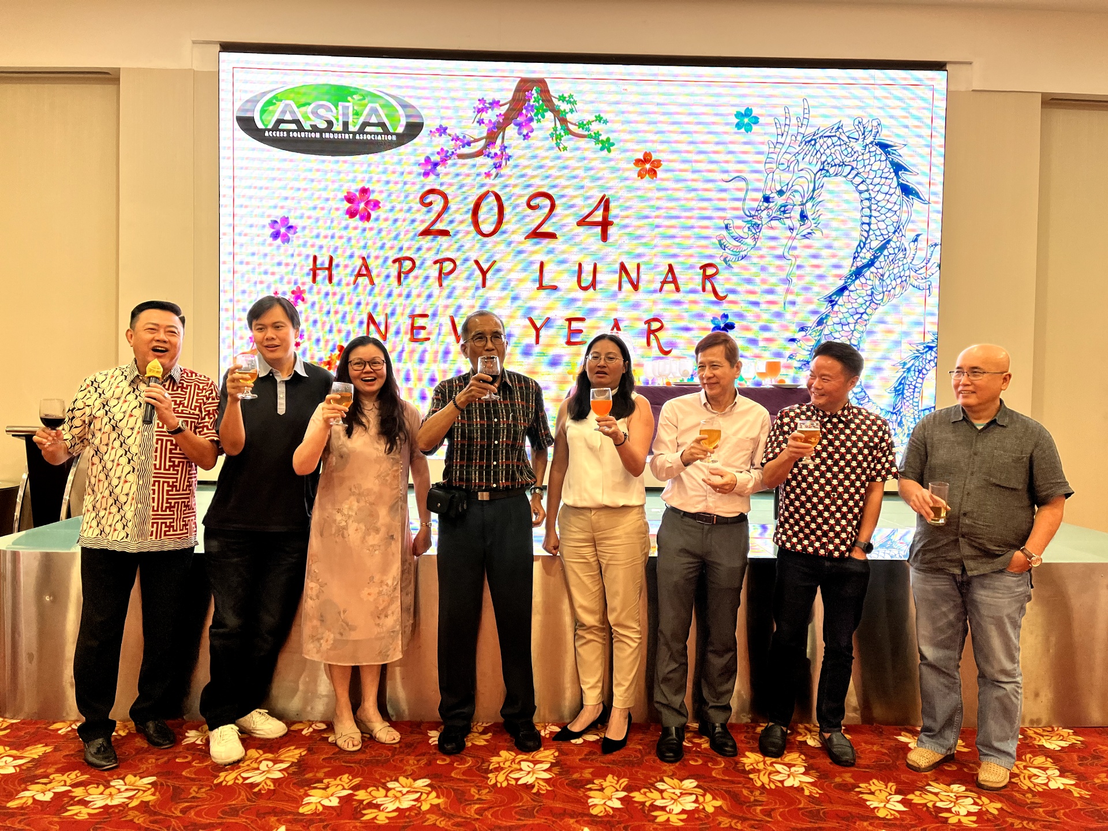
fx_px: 832
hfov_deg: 67.3
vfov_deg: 53.1
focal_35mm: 26
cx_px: 554
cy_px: 416
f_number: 1.6
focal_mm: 5.1
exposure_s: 1/100
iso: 80
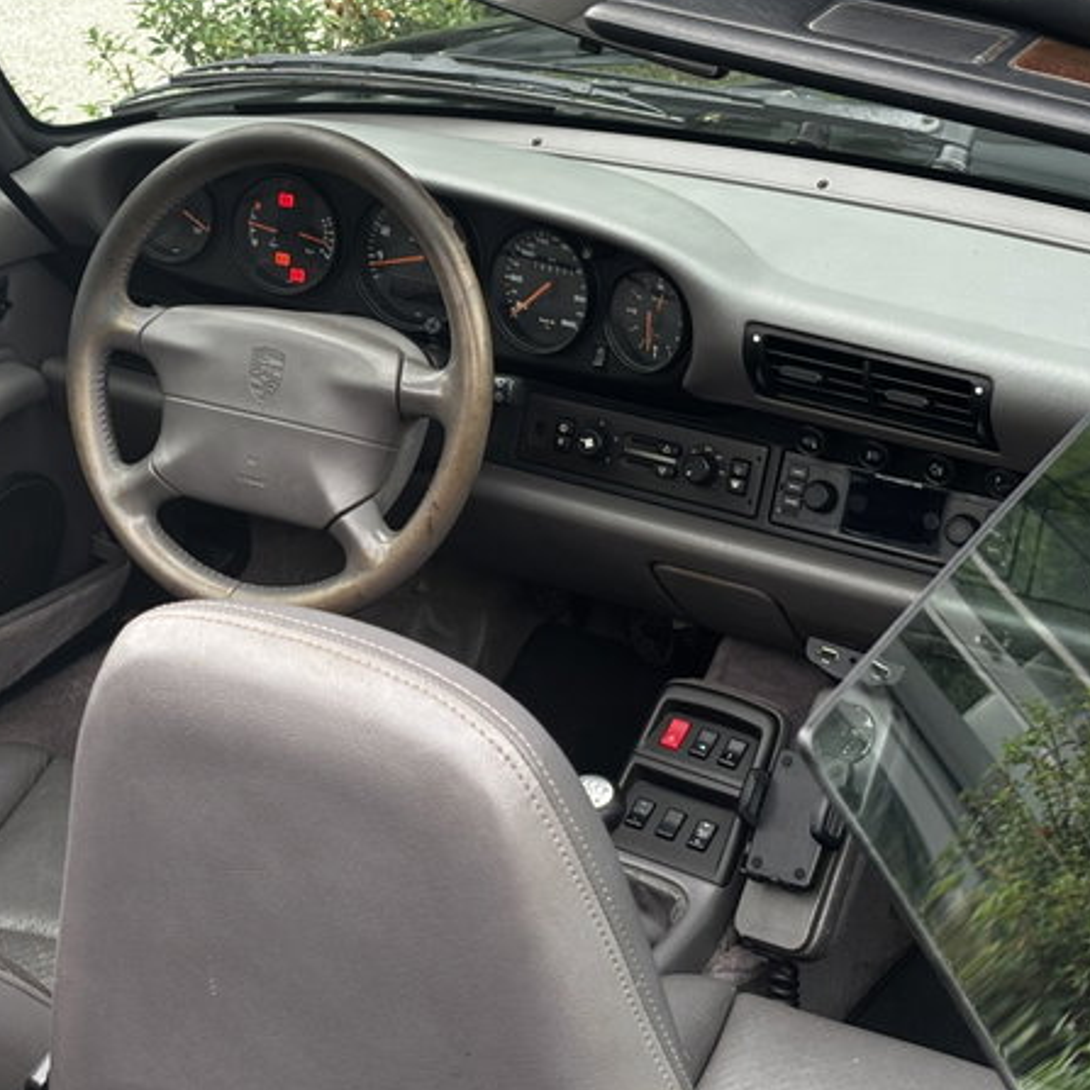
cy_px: 412
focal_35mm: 79
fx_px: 2814
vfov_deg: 21.9
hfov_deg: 21.8
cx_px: 322
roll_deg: -0.6
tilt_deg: -21.5
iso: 50
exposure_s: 1/81
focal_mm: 5.96
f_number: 1.6
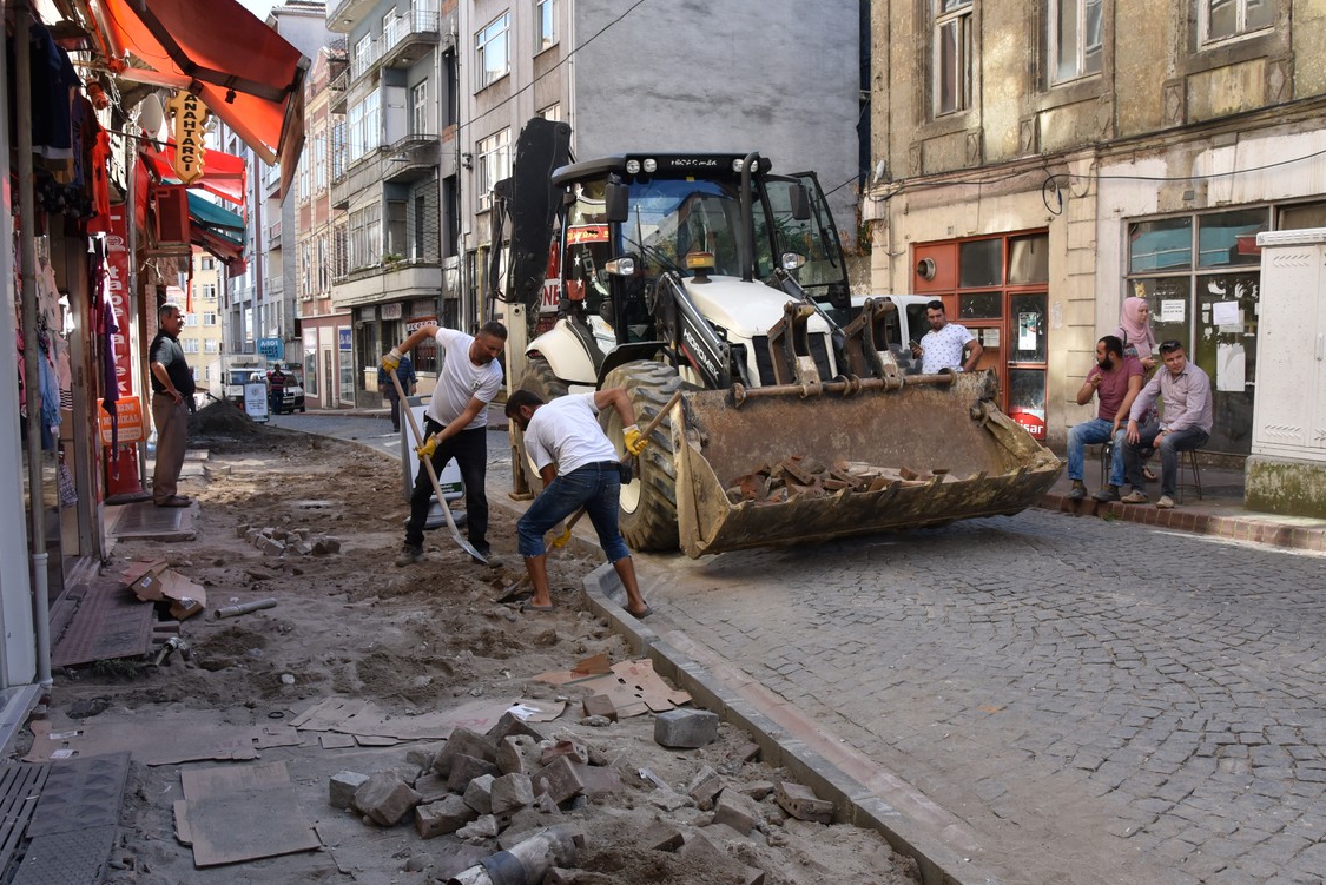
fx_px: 1179
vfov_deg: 41.1
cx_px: 673
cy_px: 441
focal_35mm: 32
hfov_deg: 58.7
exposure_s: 1/400
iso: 1000
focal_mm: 24
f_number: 10
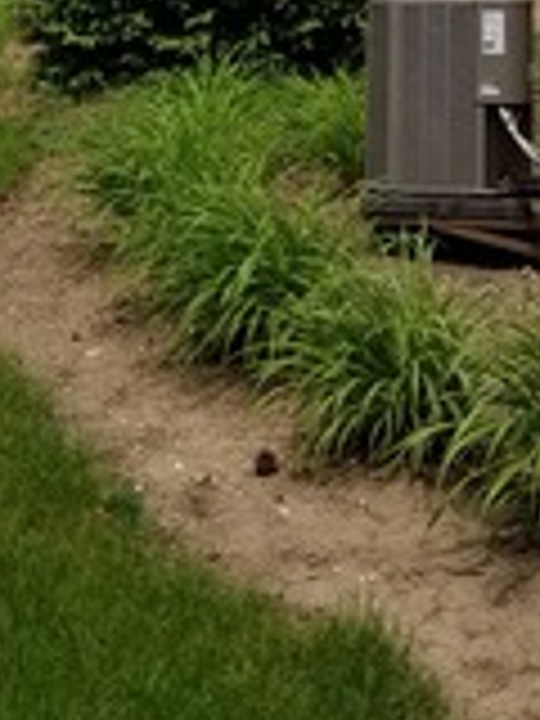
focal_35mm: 78
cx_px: 392
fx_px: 1622
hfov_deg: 18.8
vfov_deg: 22.3
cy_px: -225
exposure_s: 1/2584
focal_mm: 4.2
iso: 50
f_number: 1.7
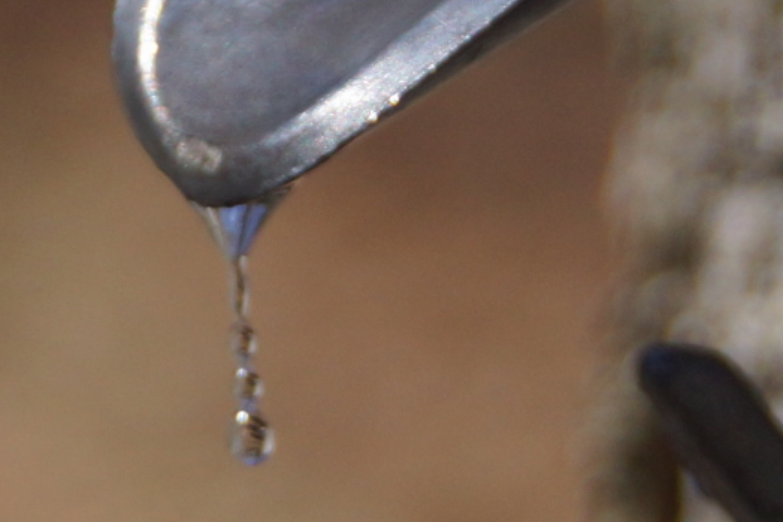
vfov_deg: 6.0
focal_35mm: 229
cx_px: 308
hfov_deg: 9.0
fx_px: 4979
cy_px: 423
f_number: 5.6
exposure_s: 1/500
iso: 400
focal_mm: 80
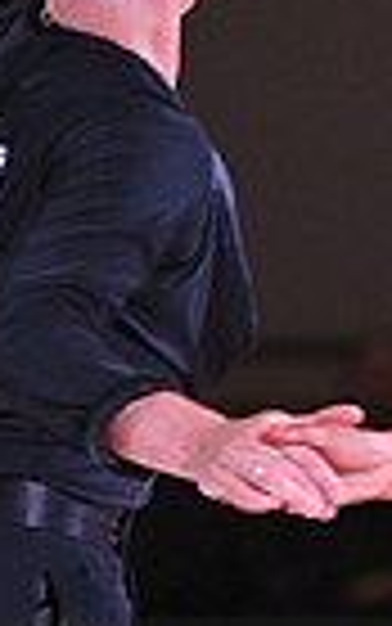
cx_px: 561
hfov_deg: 1.5
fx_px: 14548
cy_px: 770
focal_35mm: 852
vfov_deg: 2.5
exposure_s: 1/400
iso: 4000
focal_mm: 200
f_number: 5
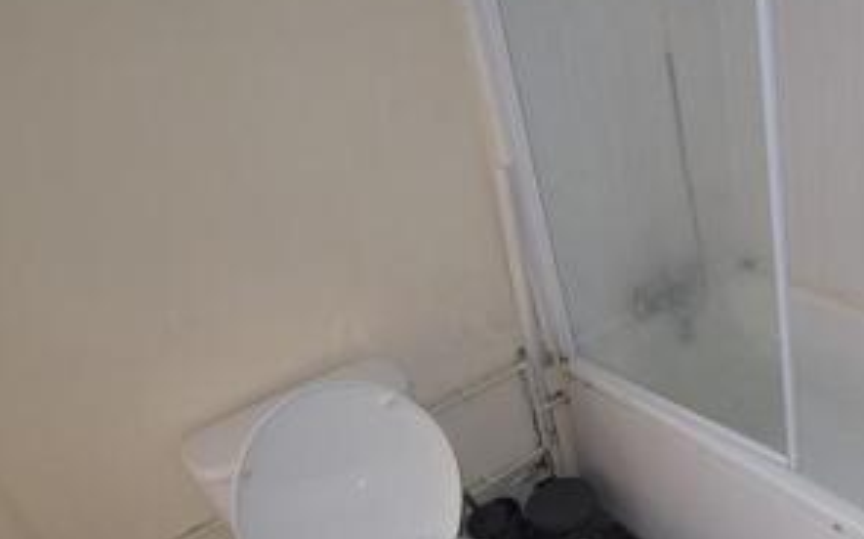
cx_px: 861
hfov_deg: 47.3
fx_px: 800
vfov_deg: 37.1
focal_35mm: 34
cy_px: 318
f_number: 3.5
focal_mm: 10
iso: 640
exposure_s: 1/160
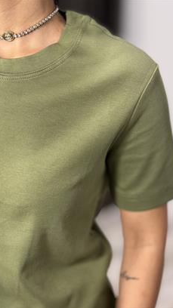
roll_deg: +0.0
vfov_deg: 39.2
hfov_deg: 22.6
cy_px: 154
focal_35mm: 53
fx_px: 433
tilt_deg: -22.7
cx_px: 79
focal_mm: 6.86
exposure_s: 1/100
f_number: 1.78
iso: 160
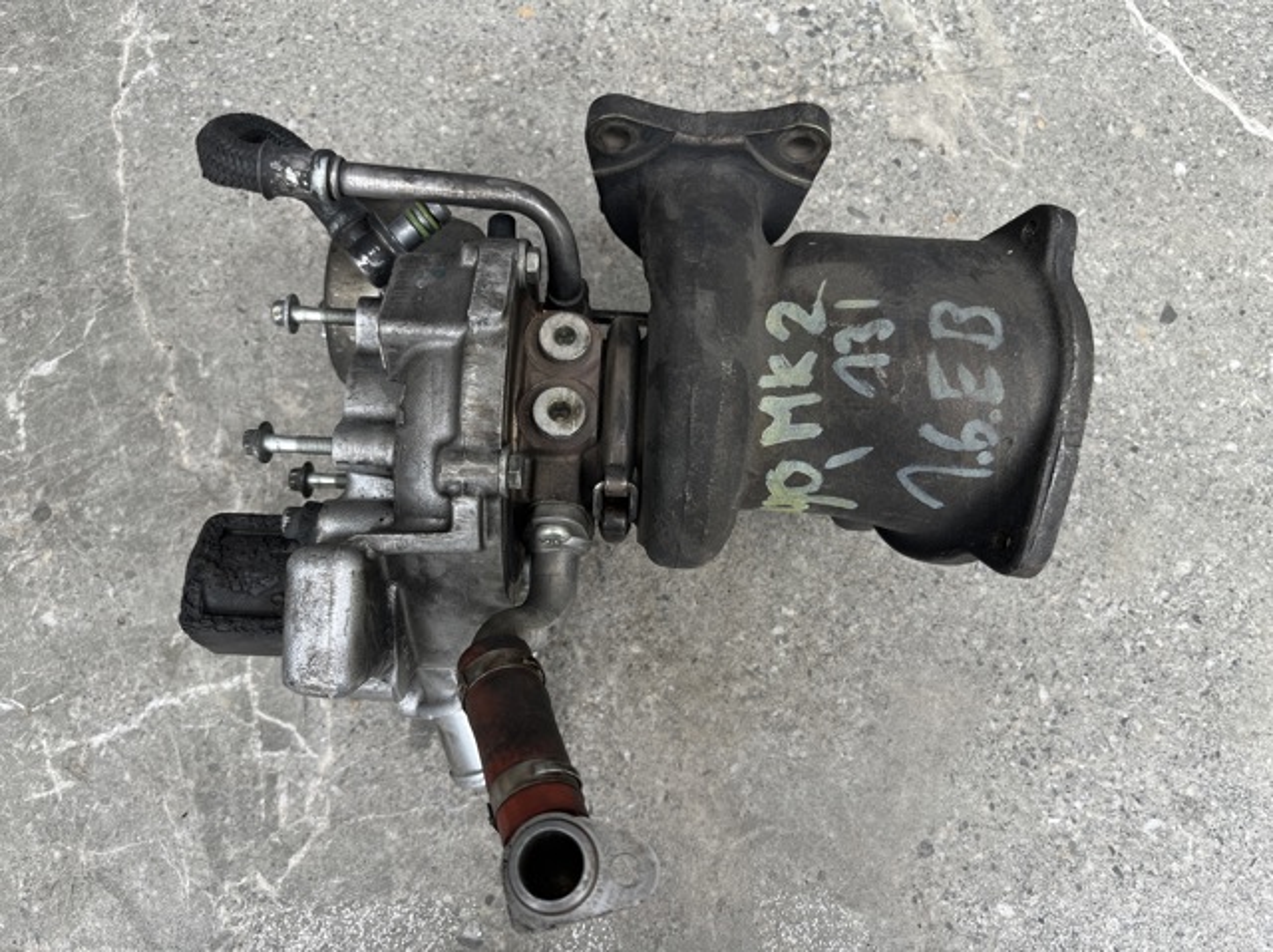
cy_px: 476
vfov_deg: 53.0
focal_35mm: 26
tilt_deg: -72.7
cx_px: 636
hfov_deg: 67.3
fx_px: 955
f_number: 1.6
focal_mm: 5.1
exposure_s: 1/425
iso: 50
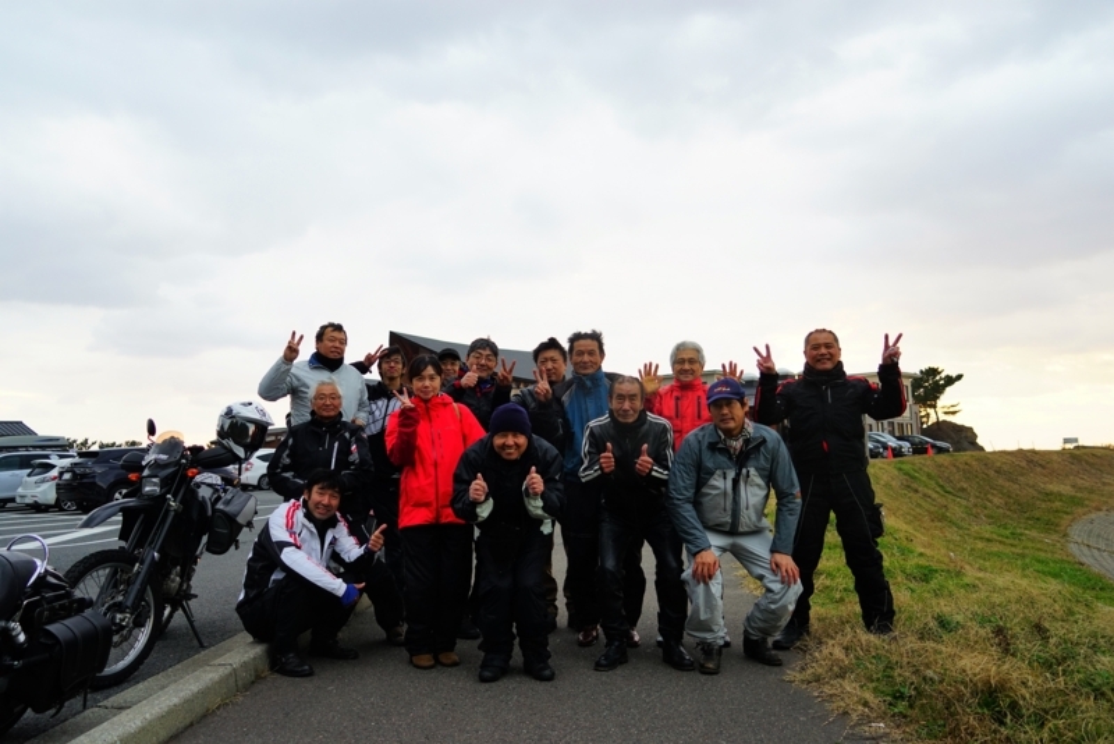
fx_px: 867
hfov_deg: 65.5
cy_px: 372
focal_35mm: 28
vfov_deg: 46.4
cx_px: 557
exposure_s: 1/60
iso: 640
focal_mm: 28
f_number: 4
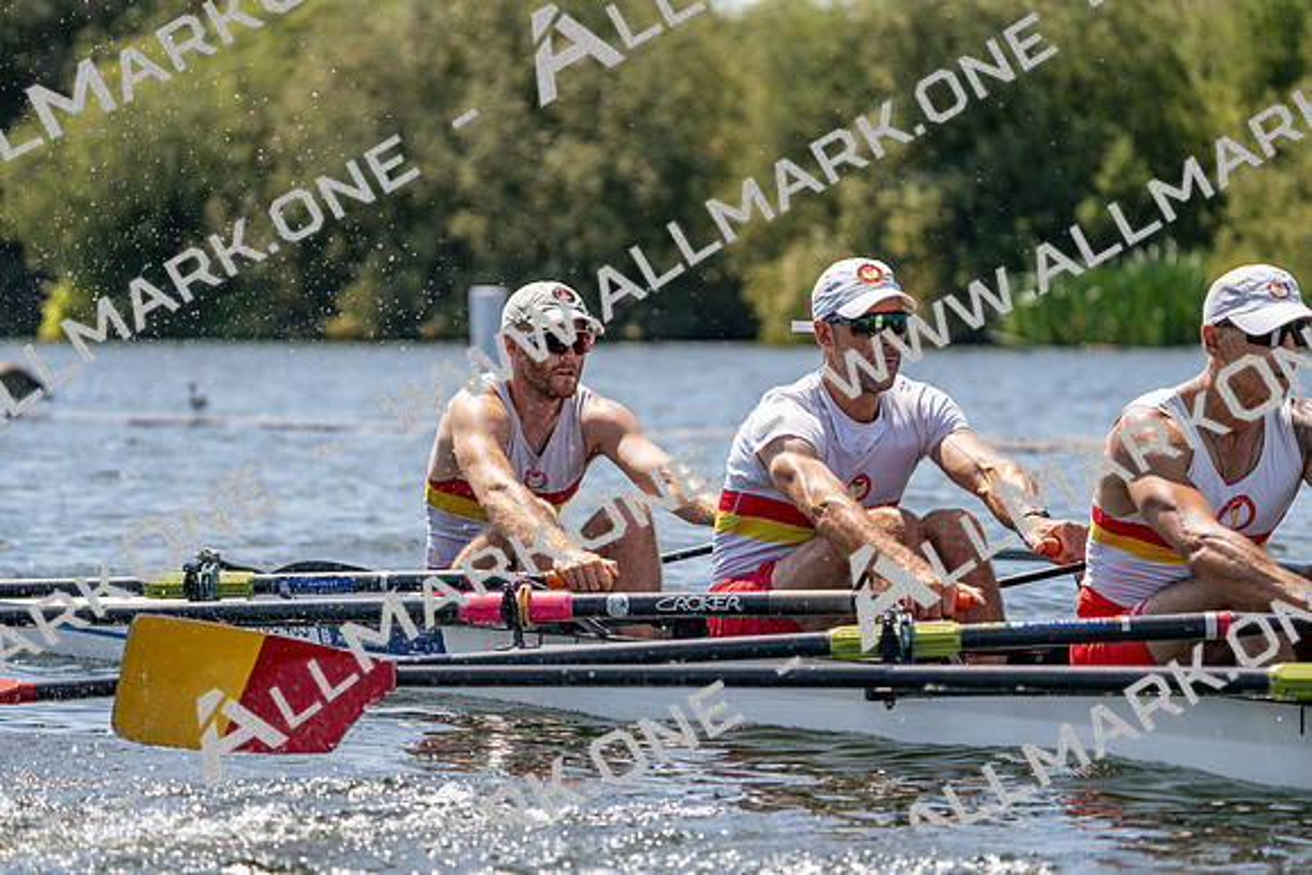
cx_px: 656
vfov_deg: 6.9
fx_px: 7290
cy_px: 438
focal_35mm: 200
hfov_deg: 10.3
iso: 320
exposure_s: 1/2000
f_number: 5.6
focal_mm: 200
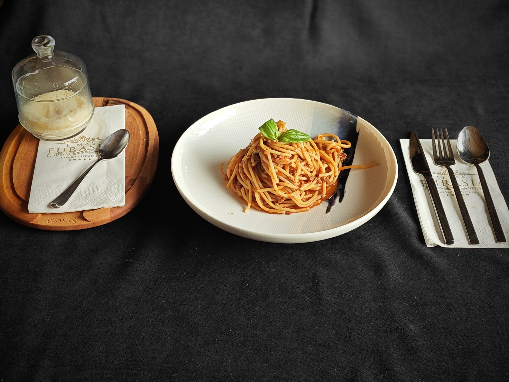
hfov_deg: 38.2
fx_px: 735
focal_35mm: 50
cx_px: 254
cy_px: 191
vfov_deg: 29.1
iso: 100
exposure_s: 1/100
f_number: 0.95
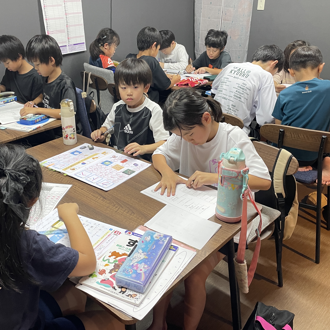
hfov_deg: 47.1
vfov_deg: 47.2
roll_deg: +0.0
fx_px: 377
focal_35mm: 35
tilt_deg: -22.9
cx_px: 143
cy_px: 157
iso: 160
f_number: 1.6
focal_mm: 4.2
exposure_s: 1/60
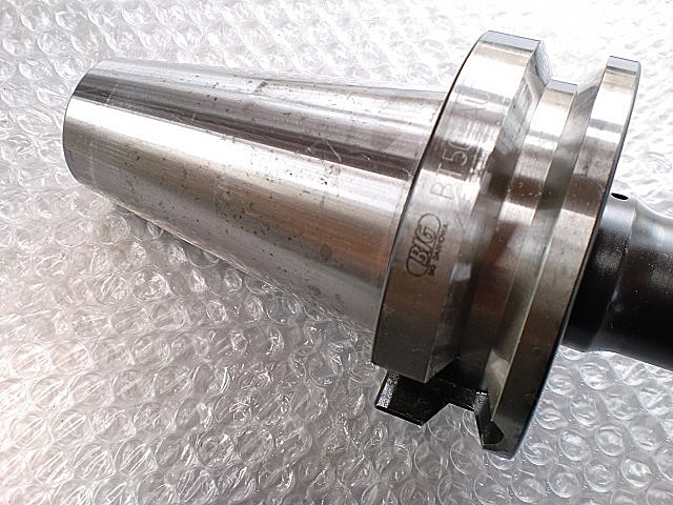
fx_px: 680
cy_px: 252
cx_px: 336
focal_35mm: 35
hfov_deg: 52.6
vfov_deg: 40.7
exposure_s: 1/60
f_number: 3.1
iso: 64
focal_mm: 6.3
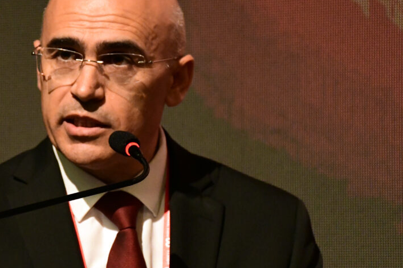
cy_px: 143
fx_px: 2876
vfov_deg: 5.3
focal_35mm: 257
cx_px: 109
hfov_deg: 8.0
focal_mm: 95
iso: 8000
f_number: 5.3
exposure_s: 1/160
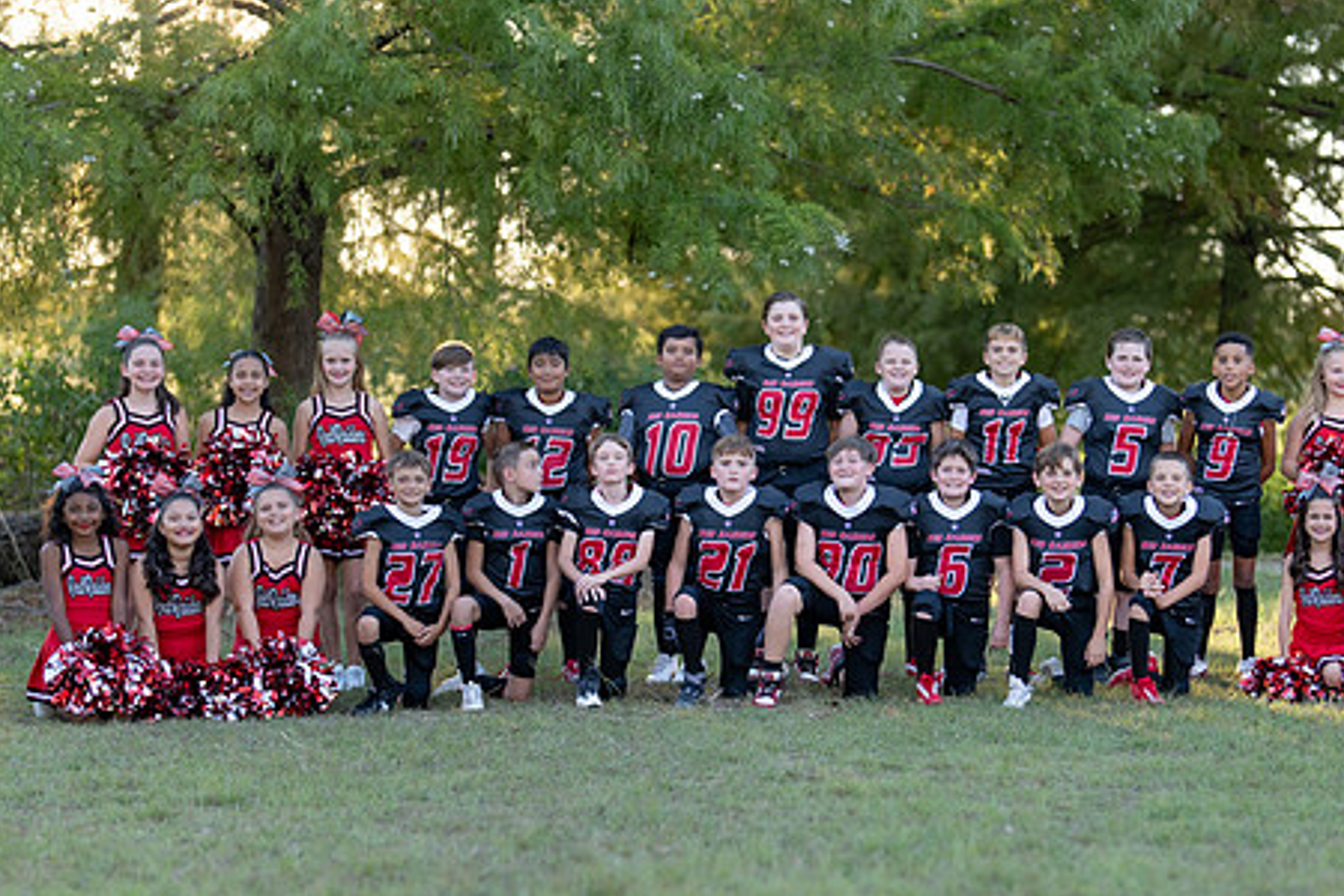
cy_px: 494
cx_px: 832
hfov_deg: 23.1
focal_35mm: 88
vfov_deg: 15.5
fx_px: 3285
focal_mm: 50
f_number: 1.2
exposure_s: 1/1250
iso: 200
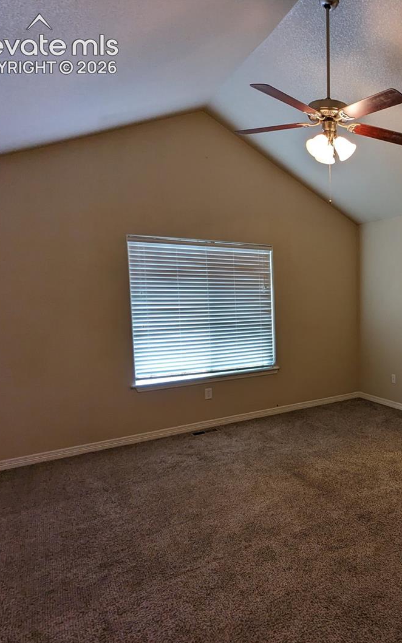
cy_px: 327
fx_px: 403
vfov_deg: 77.1
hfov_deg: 45.9
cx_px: 388
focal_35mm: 23
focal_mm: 2.35
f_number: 2.2
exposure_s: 1/30
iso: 87
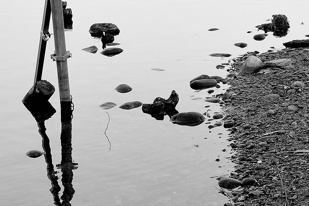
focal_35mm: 107
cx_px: 379
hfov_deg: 18.1
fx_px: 918
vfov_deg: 12.7
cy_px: 39
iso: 200
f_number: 5.6
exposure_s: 1/125
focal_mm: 22
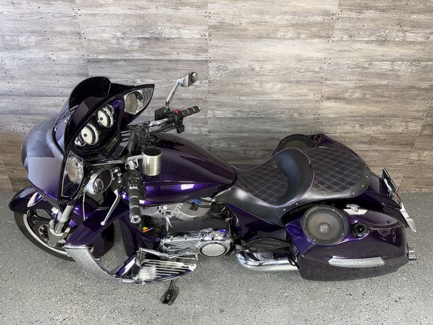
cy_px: 162
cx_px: 216
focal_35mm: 24
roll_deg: -0.5
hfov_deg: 71.6
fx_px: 300
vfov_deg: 56.8
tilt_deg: -29.3
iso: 80
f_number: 1.78
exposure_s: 1/22
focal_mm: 6.76
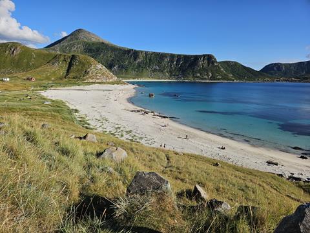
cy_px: 116
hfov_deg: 73.9
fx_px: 206
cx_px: 155
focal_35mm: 23
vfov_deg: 58.9
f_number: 1.8
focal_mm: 5.4
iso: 25
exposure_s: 1/2240
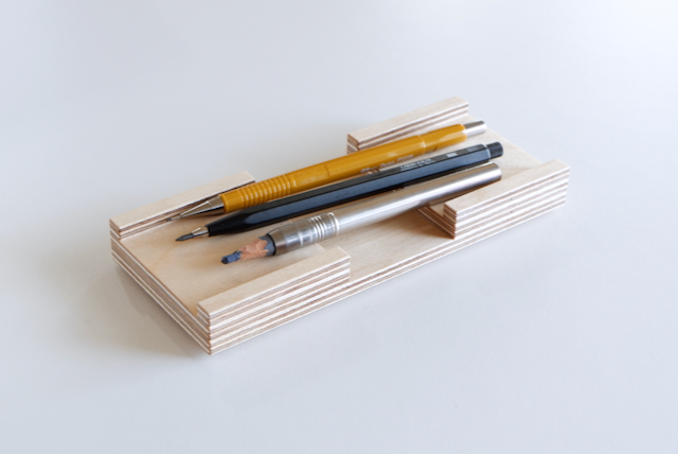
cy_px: 227
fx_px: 1282
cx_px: 339
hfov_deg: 29.6
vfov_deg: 20.1
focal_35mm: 68
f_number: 9
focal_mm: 45.2
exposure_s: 1/30
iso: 800
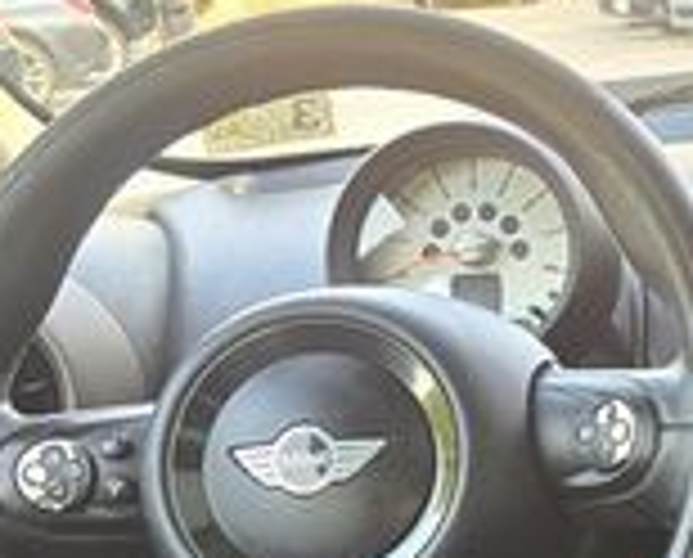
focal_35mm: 93
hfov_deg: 17.7
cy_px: 770
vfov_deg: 15.6
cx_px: 1134
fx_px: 1912
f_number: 1.7
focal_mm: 6.3
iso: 200
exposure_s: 1/120
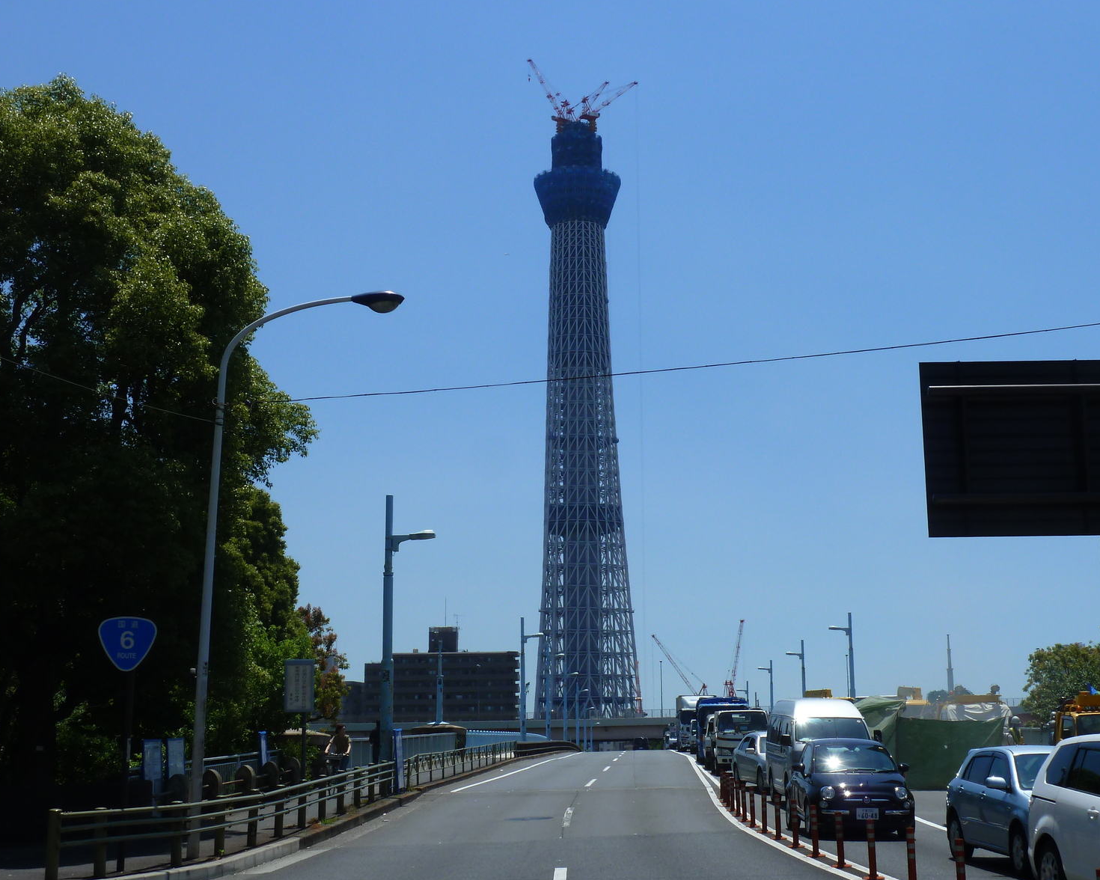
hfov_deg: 36.6
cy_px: 444
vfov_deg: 29.7
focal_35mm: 51
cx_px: 587
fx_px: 1660
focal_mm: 7.9
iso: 80
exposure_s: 1/500
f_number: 5.6
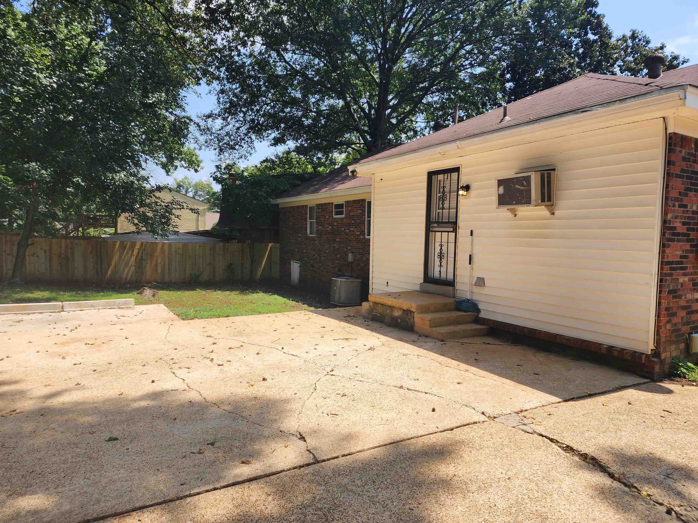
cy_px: 262
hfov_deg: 73.9
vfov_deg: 58.9
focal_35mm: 23
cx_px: 349
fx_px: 464
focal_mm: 6.4
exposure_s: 1/671
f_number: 1.8
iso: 12
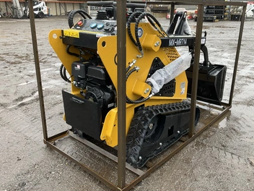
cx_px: 142
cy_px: 87
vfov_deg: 42.9
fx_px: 242
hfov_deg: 55.2
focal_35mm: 33
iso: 32
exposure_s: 1/122
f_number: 1.8
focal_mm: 3
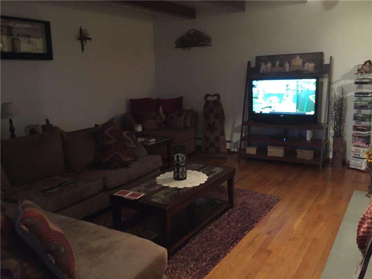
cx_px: 186
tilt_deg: -9.3
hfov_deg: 61.7
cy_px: 140
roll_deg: +4.0
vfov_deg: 48.2
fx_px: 312
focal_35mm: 29
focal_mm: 4.15
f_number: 2.2
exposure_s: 1/15
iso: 640
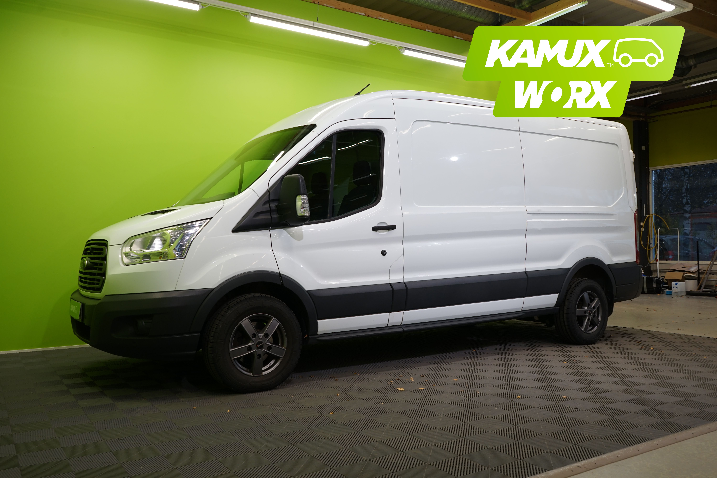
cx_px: 358
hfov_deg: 61.9
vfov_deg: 43.6
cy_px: 239
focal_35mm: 30
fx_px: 597
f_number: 6.3
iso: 400
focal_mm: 30
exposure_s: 1/30
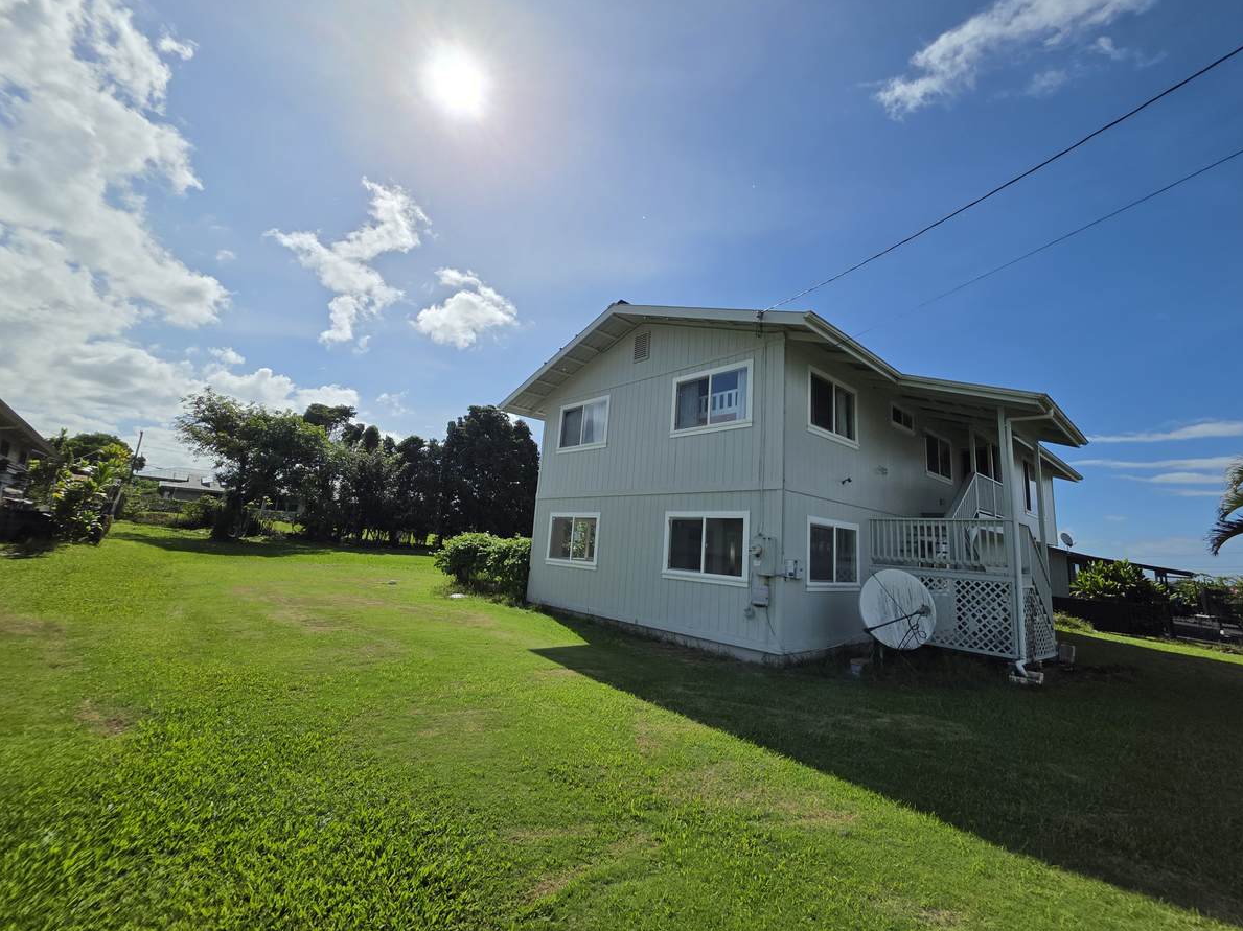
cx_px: 635
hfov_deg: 102.1
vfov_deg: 85.6
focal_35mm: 14
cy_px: 447
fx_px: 503
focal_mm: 2.2
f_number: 1.9
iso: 40
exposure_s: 1/5750
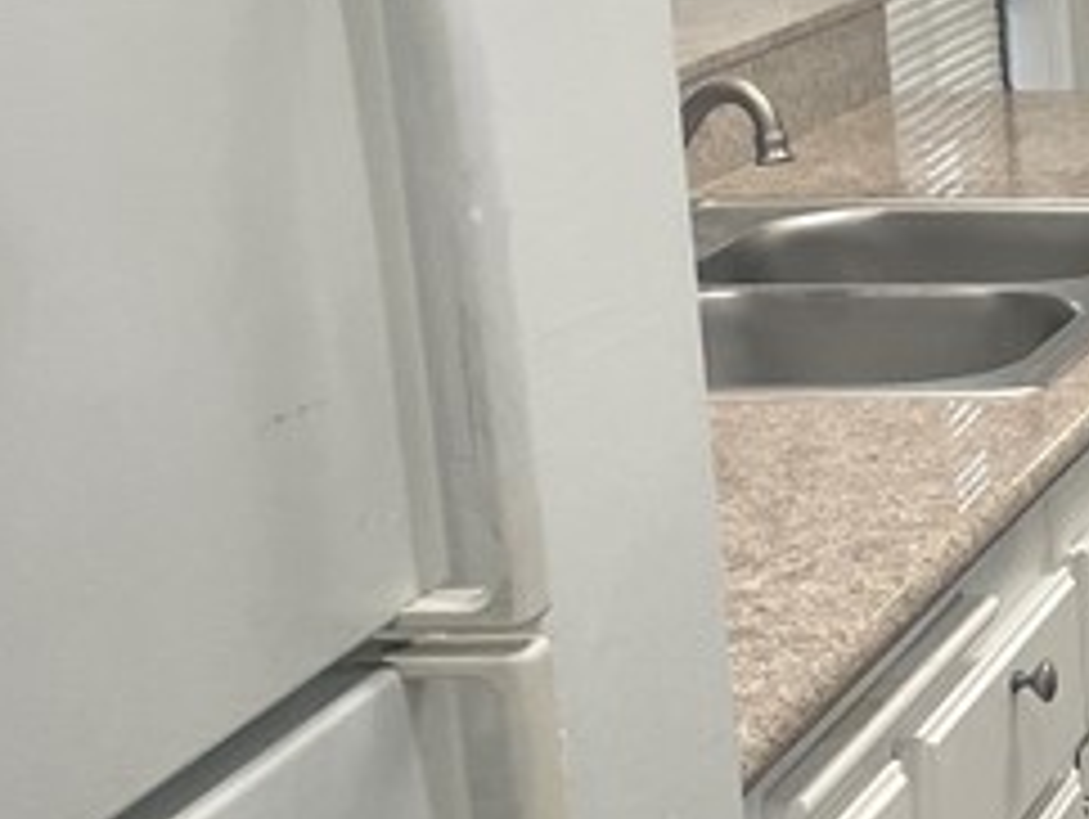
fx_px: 3464
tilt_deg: -13.9
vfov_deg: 13.5
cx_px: 1994
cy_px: 405
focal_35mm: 110
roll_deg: +0.4
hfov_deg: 15.3
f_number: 1.6
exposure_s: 1/120
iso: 64
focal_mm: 4.2
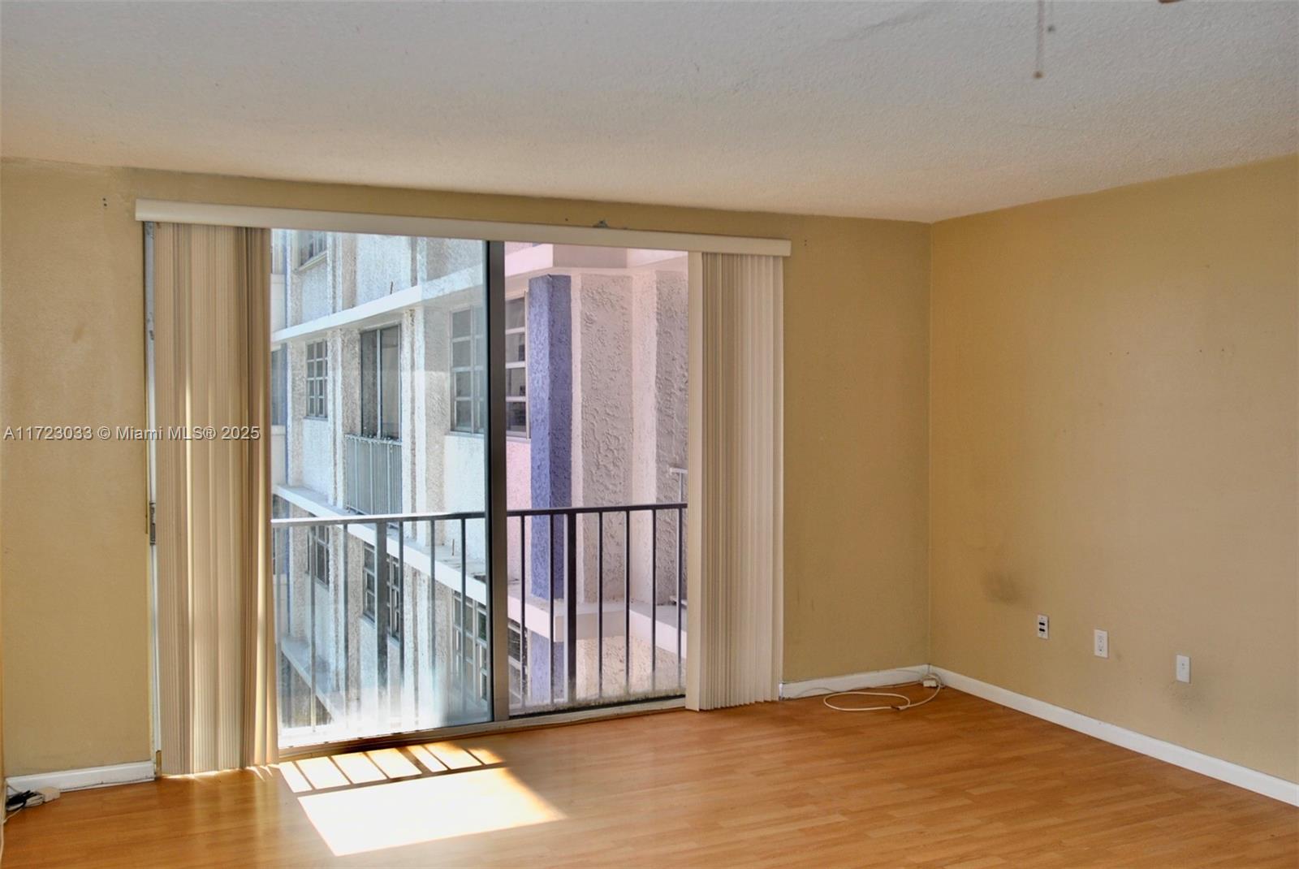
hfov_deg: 57.2
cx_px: 650
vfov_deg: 40.0
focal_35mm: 33
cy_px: 434
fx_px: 1192
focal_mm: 22
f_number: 3.2
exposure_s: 1/200
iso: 100
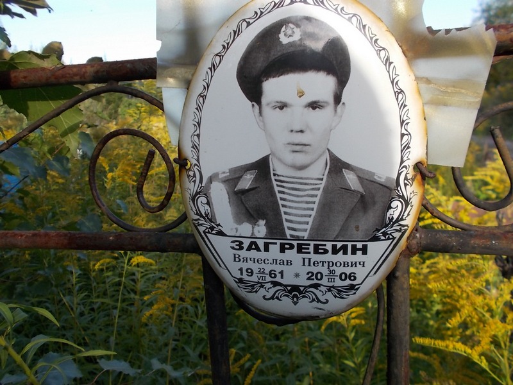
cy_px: 192
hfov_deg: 67.3
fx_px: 385
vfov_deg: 53.1
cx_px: 256
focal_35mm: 26
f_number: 3.2
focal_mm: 4.6
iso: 80
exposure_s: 1/320
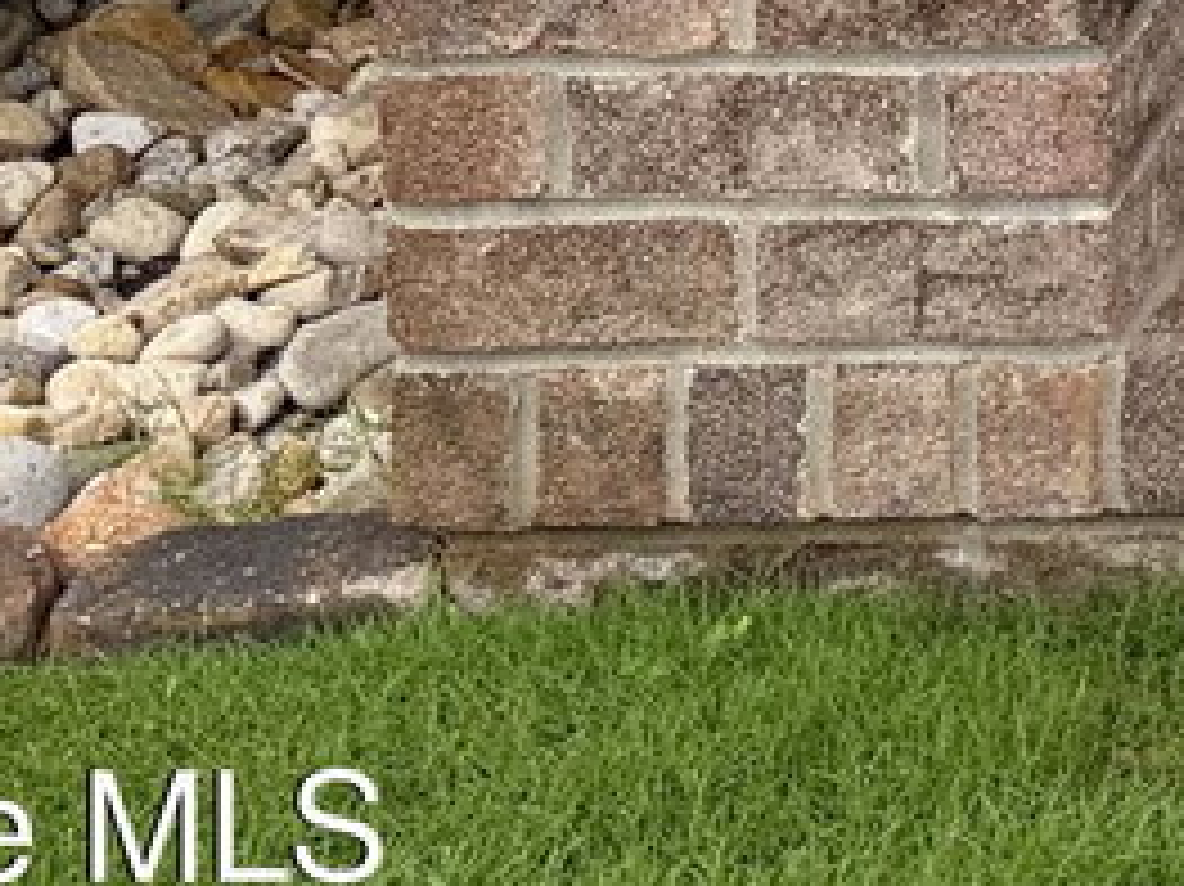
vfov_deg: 8.7
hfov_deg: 11.3
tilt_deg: -2.2
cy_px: -1624
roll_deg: +1.2
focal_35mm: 146
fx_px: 4991
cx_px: 2836
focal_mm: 6.76
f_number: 1.78
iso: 80
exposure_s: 1/868
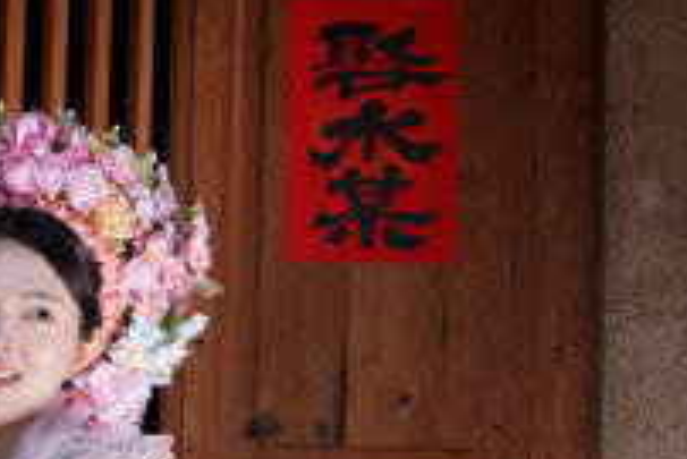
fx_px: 2024
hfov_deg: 18.9
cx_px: 41
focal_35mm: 106
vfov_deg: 12.6
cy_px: 547
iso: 100
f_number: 4
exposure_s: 1/400
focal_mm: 35
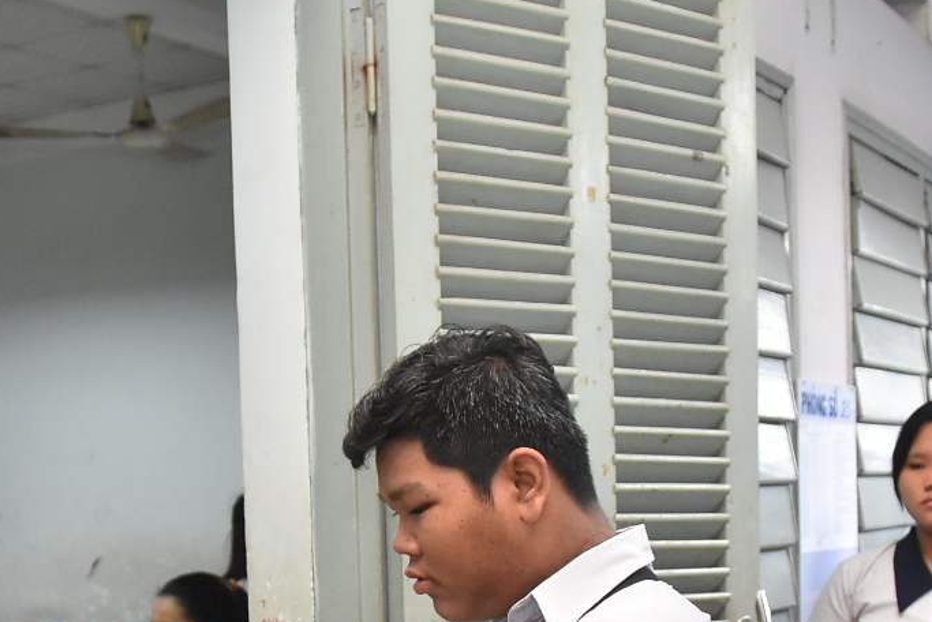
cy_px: 722
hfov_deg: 31.4
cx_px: 442
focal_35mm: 64
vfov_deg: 20.1
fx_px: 1658
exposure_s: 1/200
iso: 1600
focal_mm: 18
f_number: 3.5
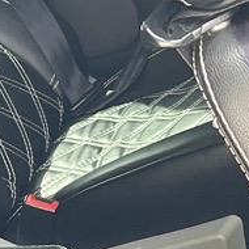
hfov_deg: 9.2
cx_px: 351
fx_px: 1514
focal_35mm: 186
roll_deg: +19.6
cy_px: -31
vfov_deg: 9.3
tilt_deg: -18.0
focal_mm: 5.1
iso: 100
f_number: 1.6
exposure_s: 1/121
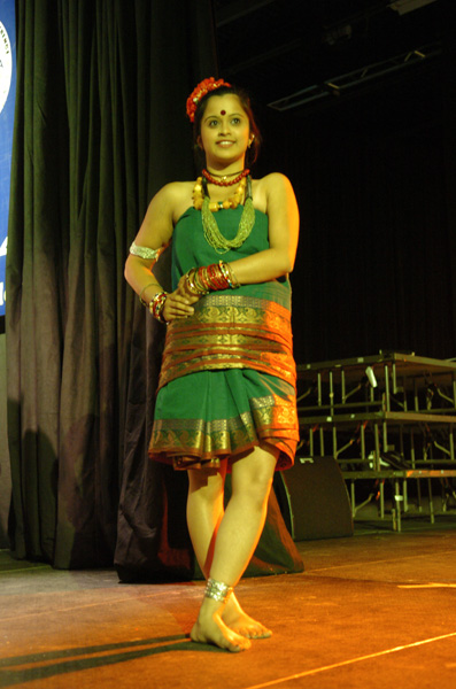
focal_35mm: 48
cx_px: 228
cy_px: 344
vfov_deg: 41.2
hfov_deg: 27.9
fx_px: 917
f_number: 2.8
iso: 800
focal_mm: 32
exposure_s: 1/30
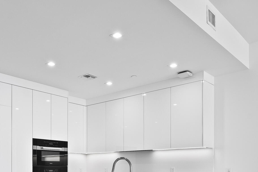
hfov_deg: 49.3
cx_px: 103
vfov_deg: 31.9
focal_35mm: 39
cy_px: 166
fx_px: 279
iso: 250
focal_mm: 15
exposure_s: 1/3
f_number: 8
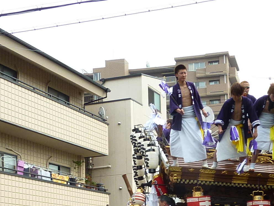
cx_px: 172
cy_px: 203
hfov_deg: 26.9
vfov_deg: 19.9
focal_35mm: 72
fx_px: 570
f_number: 4
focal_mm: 4.1
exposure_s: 1/160
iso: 80
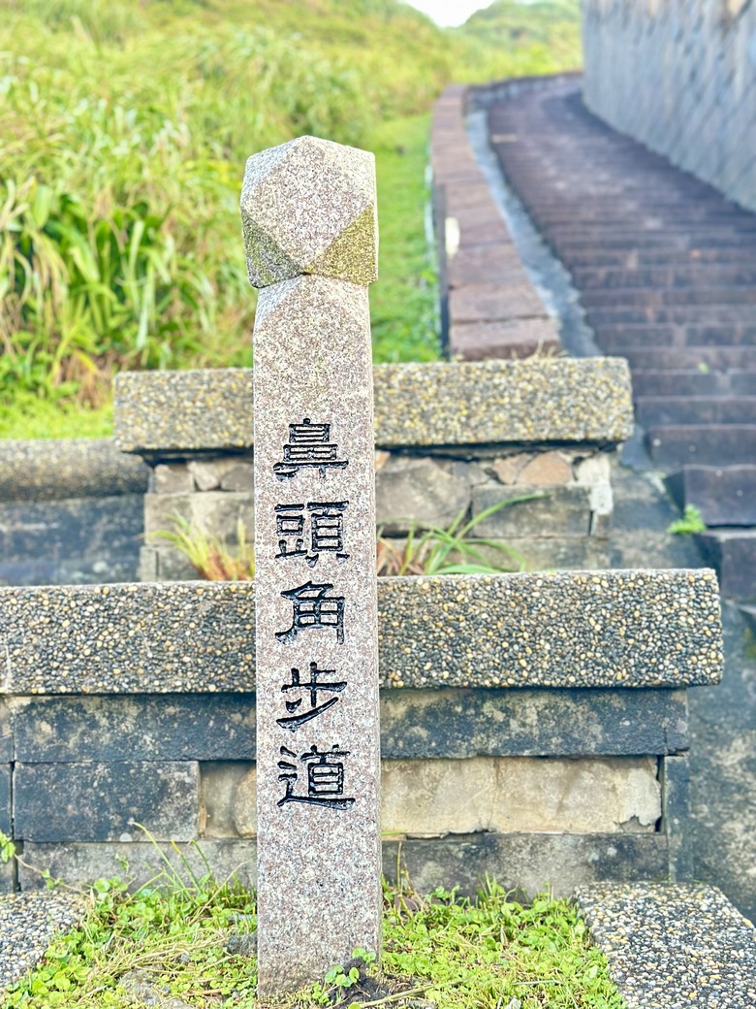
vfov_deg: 39.7
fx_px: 1398
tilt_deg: +1.6
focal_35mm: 48
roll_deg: +1.3
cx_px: 378
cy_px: 504
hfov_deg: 30.3
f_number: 1.78
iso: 250
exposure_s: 1/60
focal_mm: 6.86
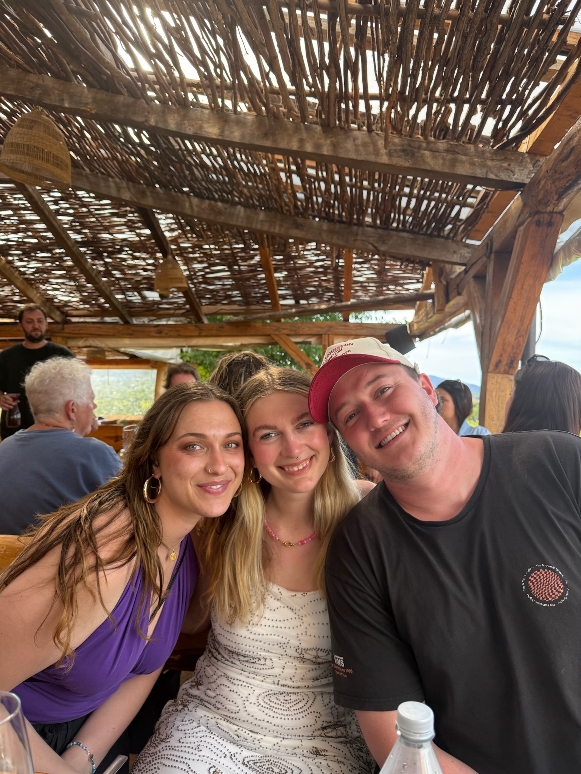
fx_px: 537
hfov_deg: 56.8
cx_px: 290
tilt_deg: +1.2
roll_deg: +0.9
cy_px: 387
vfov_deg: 71.6
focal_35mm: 24
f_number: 1.78
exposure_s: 1/507
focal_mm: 6.76
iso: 100
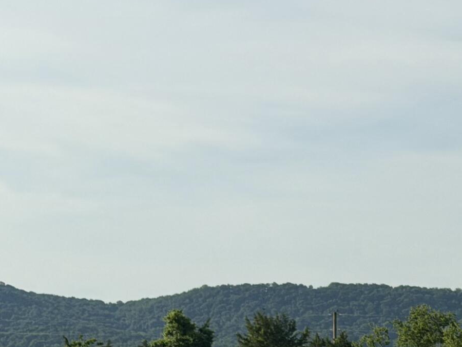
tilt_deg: +3.6
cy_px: 203
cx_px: 415
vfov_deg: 9.3
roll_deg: -0.3
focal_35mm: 160
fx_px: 2135
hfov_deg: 12.3
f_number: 1.78
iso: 64
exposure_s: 1/8772
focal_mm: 6.76
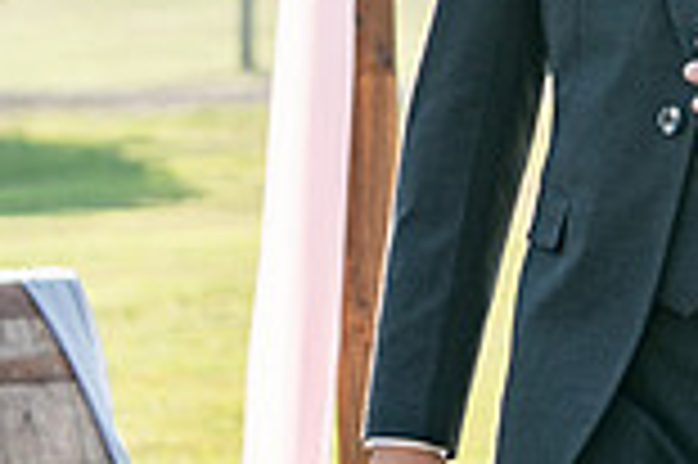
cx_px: 1192
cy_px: -28
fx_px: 5985
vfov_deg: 4.4
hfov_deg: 6.5
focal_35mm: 309
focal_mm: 70
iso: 100
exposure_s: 1/250
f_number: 4
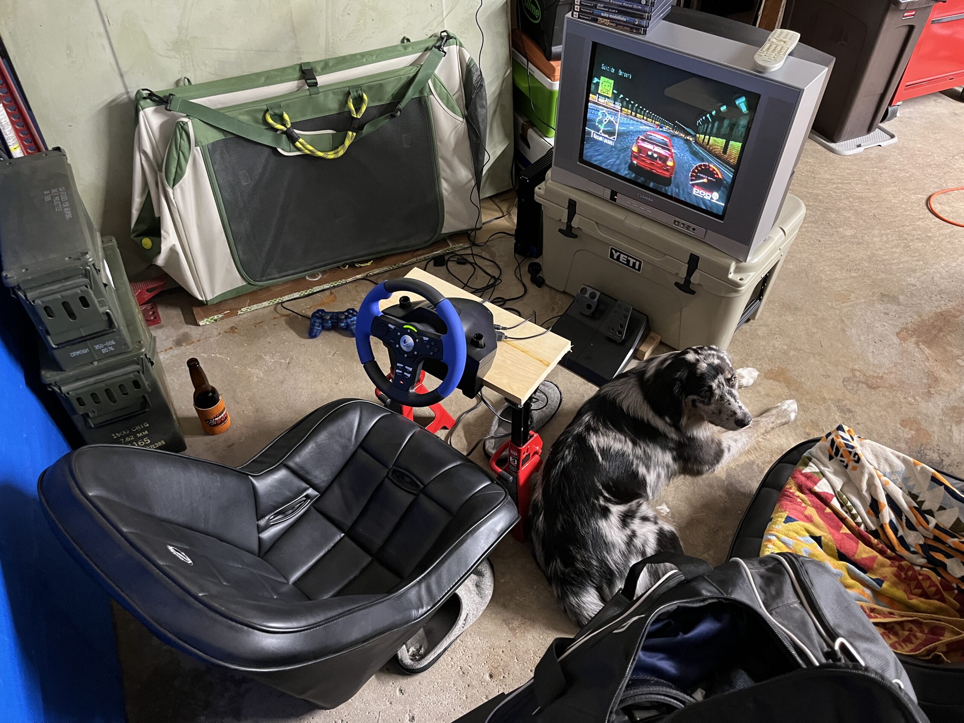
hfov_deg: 67.3
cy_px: 362
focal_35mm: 26
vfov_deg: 53.1
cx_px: 482
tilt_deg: -45.4
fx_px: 724
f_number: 1.6
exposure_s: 1/40
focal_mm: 5.1
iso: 400
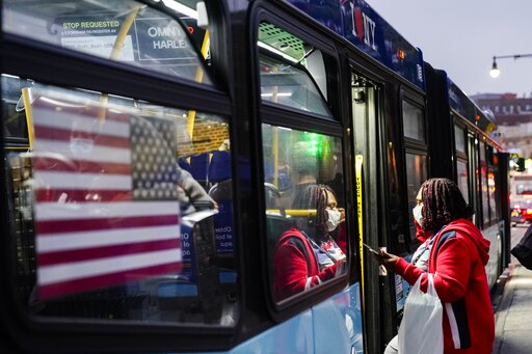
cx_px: 266
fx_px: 886
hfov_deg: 33.4
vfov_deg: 22.6
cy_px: 177
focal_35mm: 60
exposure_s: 1/160
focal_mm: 60
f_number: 3.2
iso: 4000
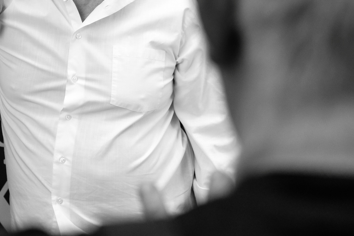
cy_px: 41
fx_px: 1367
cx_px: -11
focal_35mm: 139
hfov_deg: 14.5
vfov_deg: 9.8
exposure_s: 1/160
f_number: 4
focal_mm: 44.4
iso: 1250
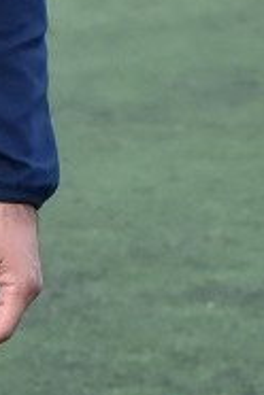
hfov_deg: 4.7
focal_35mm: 295
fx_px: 3245
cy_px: -10
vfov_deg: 7.0
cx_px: 167
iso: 1250
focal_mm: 38
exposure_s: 1/2500
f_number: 4
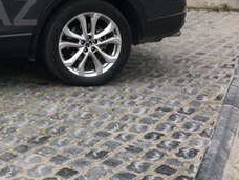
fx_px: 580
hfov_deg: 21.2
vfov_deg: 17.3
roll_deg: +3.2
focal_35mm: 84
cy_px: 10
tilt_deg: -5.9
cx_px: -70
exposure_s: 1/125
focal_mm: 4.15
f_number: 2.2
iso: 25
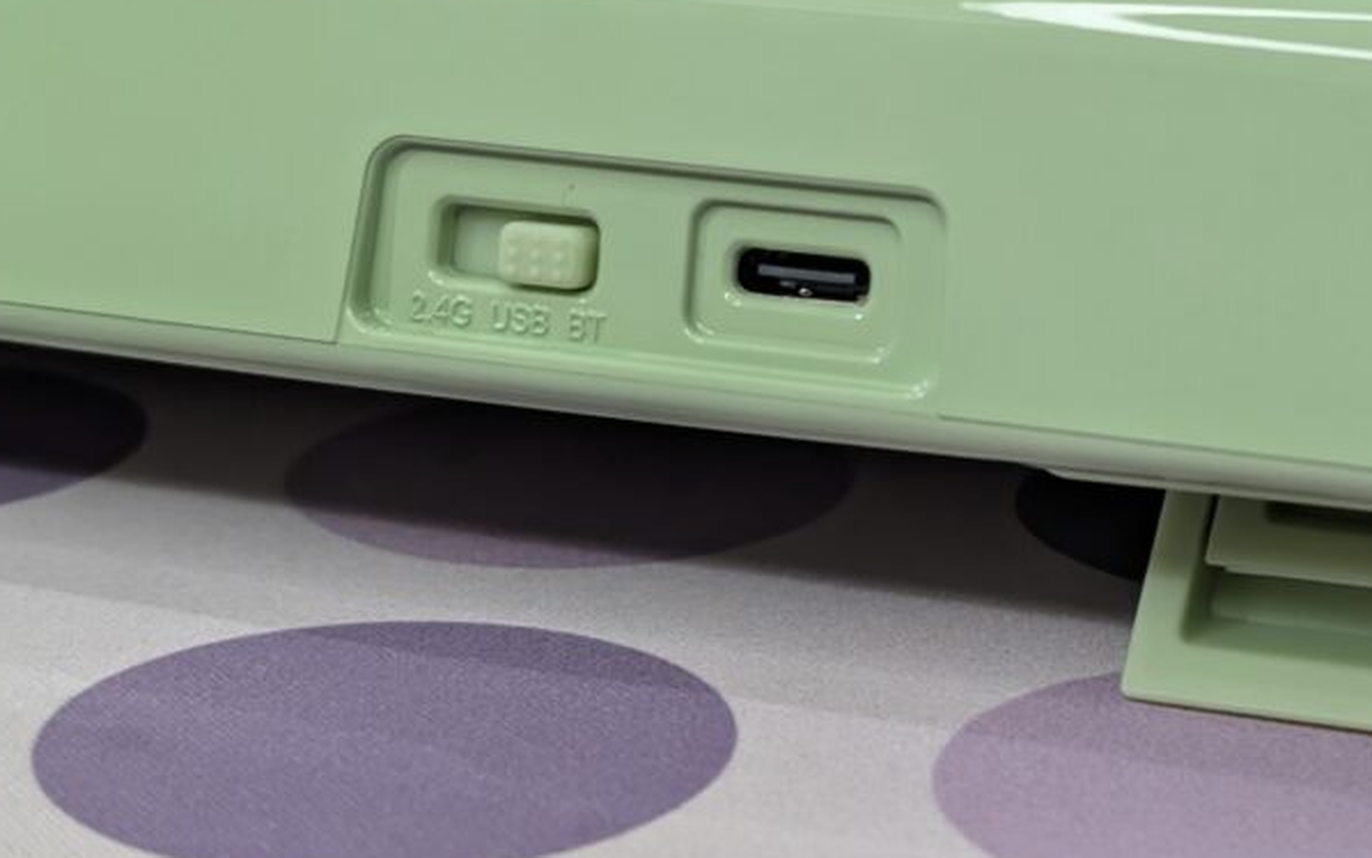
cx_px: 1000
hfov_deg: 23.1
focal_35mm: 89
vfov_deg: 14.6
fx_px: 3328
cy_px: 228
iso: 375
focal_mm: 6.9
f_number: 1.68
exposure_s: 1/99.3
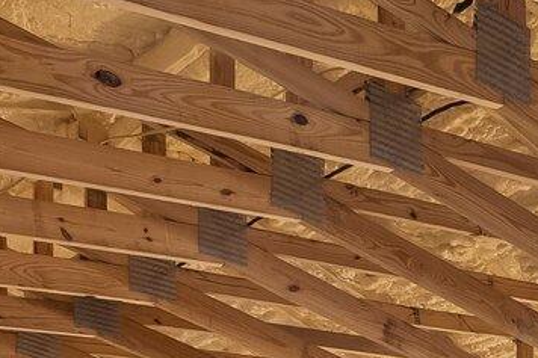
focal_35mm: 95
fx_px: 1417
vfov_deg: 11.8
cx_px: 745
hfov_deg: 19.4
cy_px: 859
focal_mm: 16.5
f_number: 11
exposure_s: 1/5
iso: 400
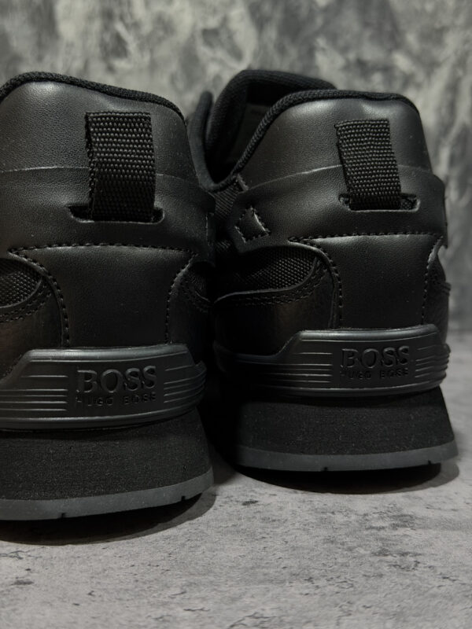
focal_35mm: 48
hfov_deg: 30.3
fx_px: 873
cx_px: 236
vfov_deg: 39.7
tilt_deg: -8.2
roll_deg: -2.2
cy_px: 314
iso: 400
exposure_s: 1/30
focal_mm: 6.76
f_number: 1.78
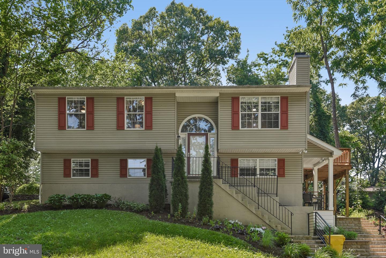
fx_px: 332
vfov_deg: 42.3
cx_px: 193
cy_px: 129
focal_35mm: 31
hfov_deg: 60.3
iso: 400
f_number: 8
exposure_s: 1/125
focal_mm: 31
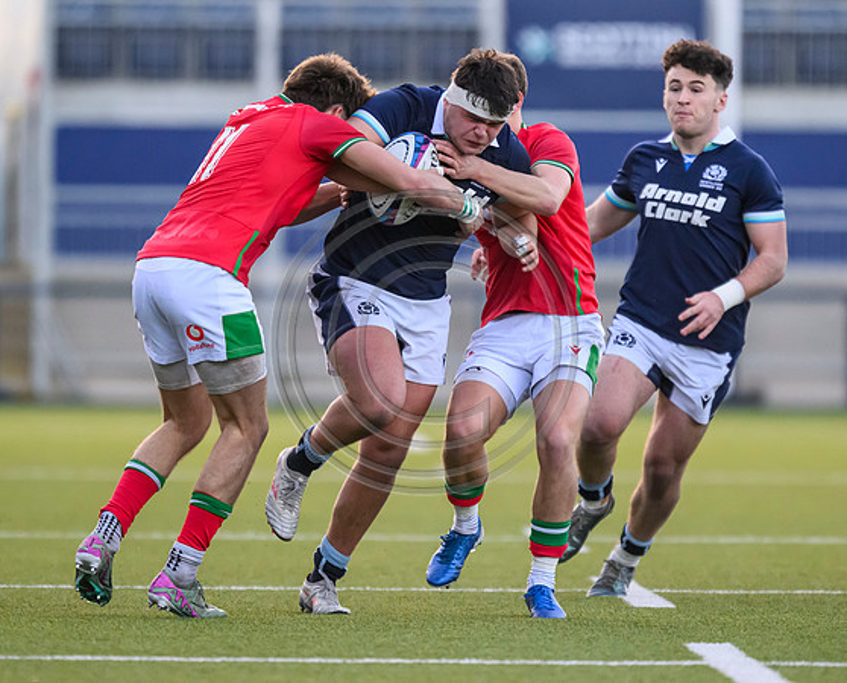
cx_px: 402
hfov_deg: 2.4
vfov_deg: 2.0
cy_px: 362
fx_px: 19829
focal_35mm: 789
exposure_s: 1/1250
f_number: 4
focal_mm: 560
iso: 3200
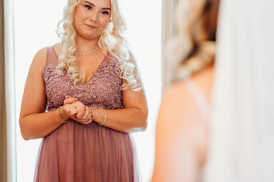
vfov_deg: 10.2
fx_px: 1019
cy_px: 42
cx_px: 200
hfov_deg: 15.3
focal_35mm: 134
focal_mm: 85
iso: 800
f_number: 2
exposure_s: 1/200
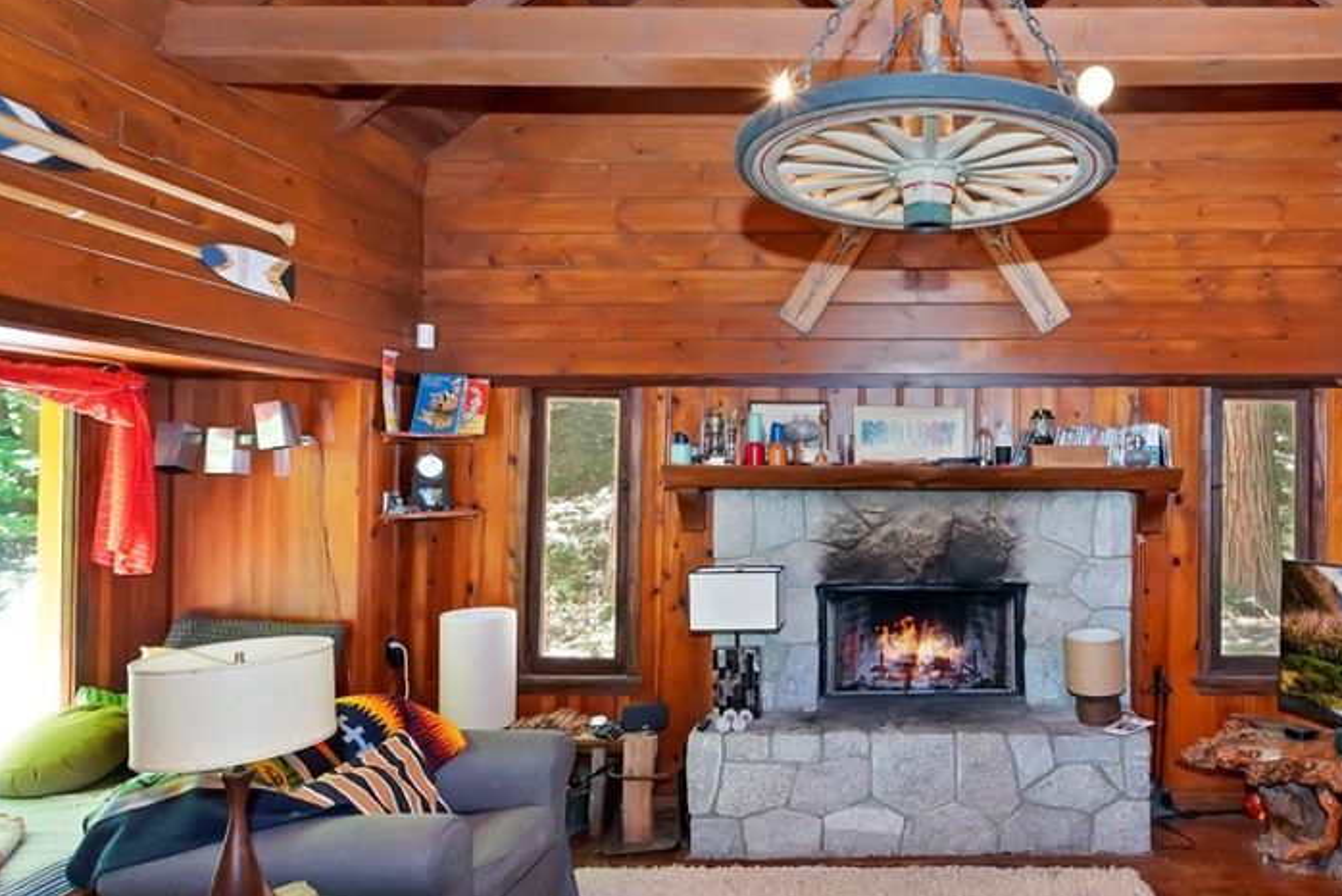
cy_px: 460
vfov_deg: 57.3
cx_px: 919
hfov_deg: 75.5
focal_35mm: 22
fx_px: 820
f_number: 8
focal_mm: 10
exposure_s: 1/30
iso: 400
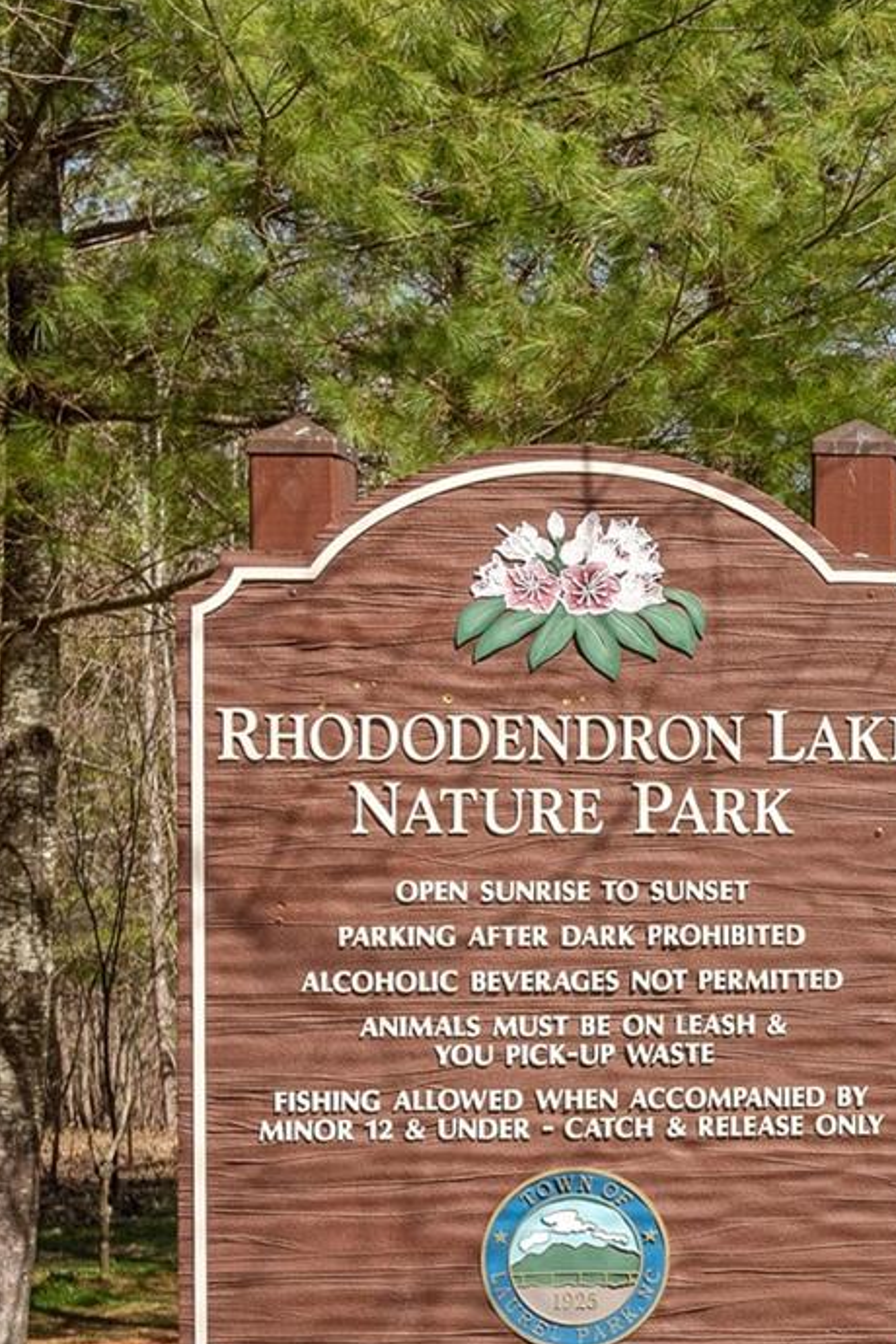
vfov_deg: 22.8
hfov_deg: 14.4
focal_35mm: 89
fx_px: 3322
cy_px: 919
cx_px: 1325
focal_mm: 30
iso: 320
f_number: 7.1
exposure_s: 1/2500
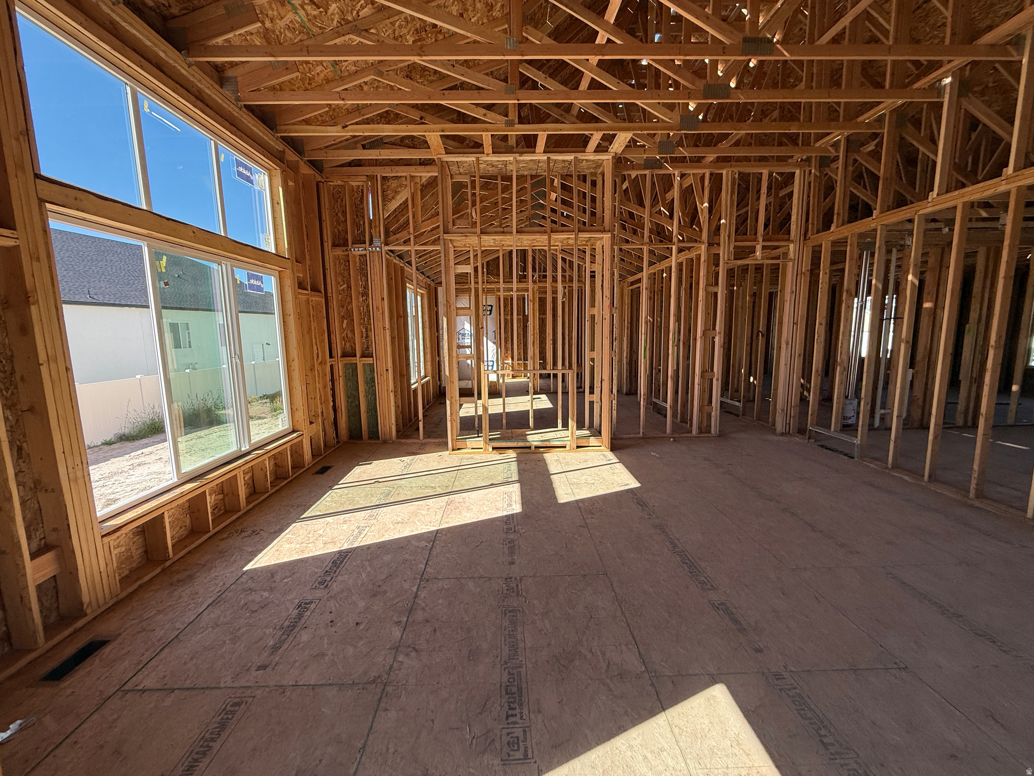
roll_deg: +1.5
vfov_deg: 85.7
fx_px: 418
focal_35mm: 14
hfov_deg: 102.1
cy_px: 388
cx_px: 517
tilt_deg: -7.1
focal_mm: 2.22
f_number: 2.2
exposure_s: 1/427
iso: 64
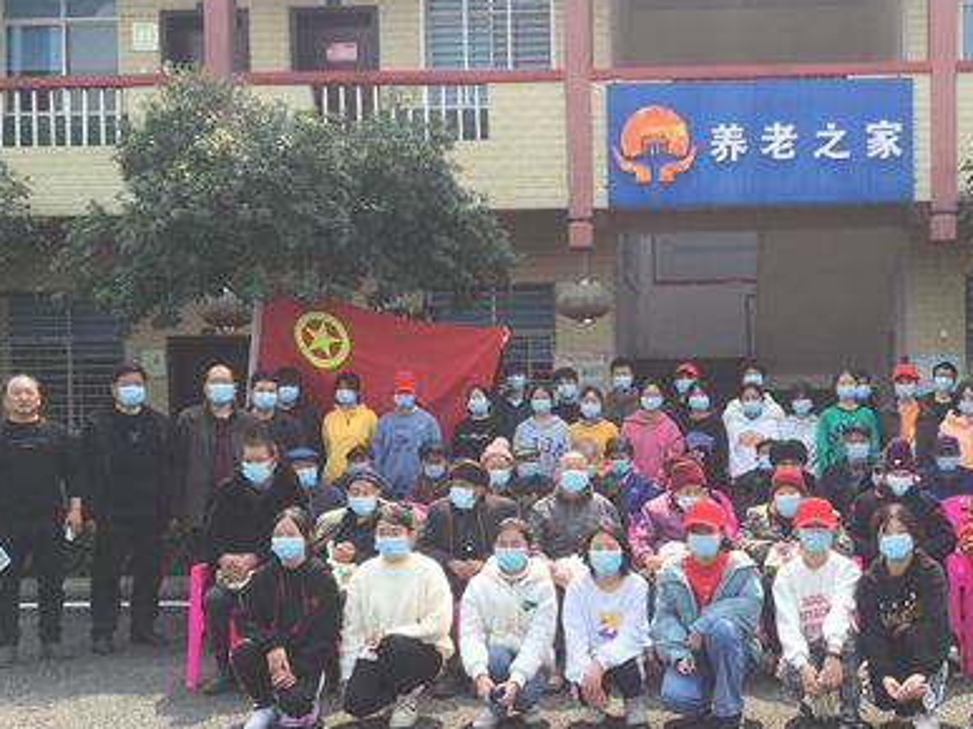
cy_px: 417
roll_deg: +0.7
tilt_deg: -1.1
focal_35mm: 45
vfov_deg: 32.1
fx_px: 1264
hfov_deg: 41.4
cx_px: 666
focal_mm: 4.15
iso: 32
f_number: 2.2
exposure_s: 1/659
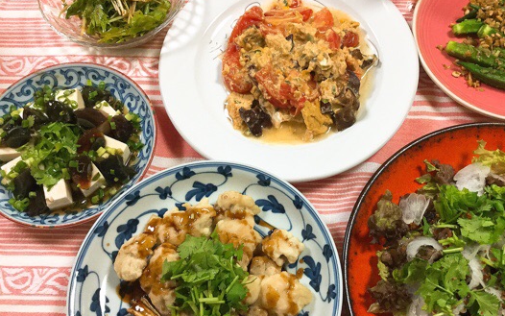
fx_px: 551
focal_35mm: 40
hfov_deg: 49.0
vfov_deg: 32.0
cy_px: 158
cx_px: 301
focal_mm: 3.3
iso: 80
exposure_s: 1/30
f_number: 2.4
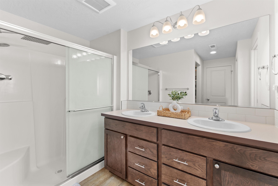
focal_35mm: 16
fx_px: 124
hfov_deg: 96.7
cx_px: 139
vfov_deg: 73.8
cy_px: 93
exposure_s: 1
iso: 100
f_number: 8
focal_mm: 16
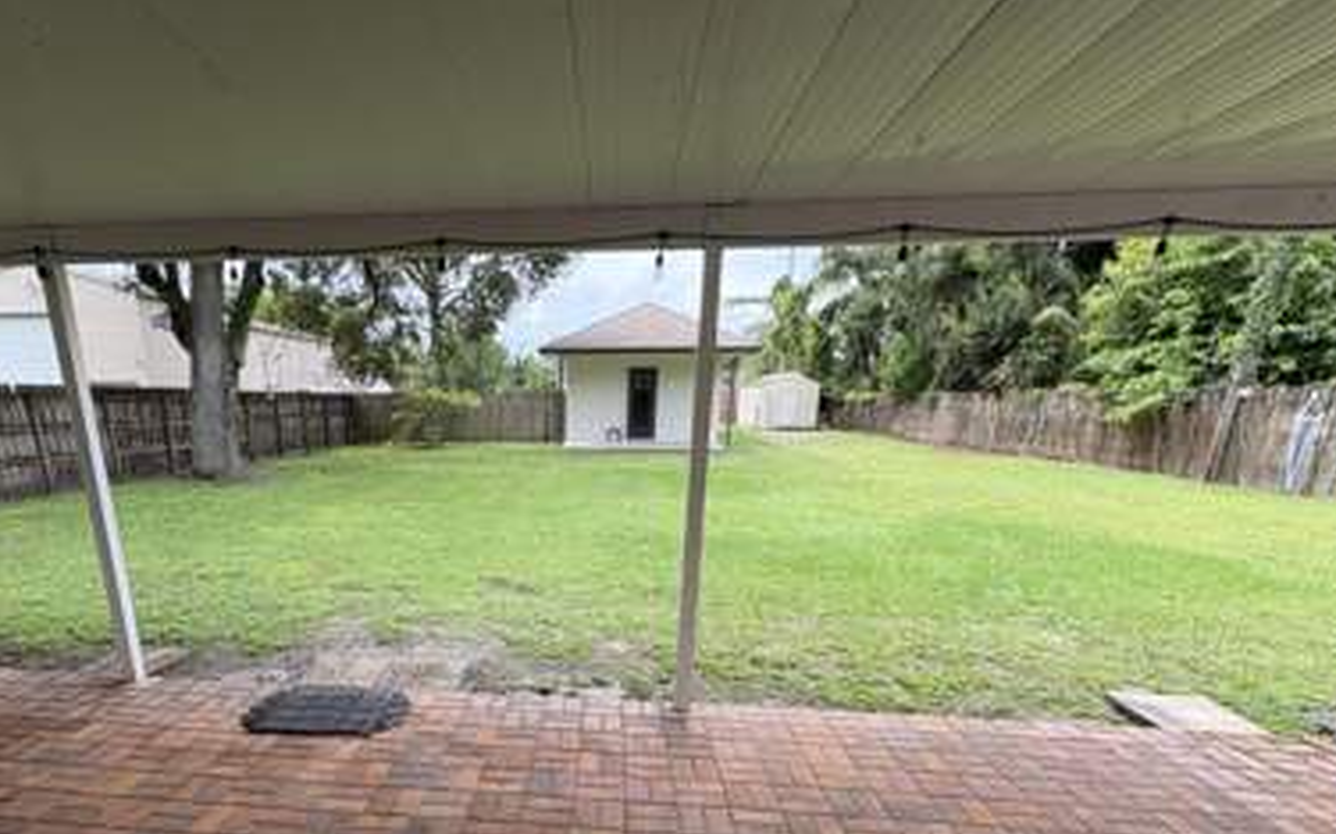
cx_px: 534
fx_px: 691
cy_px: 629
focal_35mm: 19
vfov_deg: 58.8
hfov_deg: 86.9
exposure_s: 1/294
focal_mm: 2.22
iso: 40
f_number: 2.2
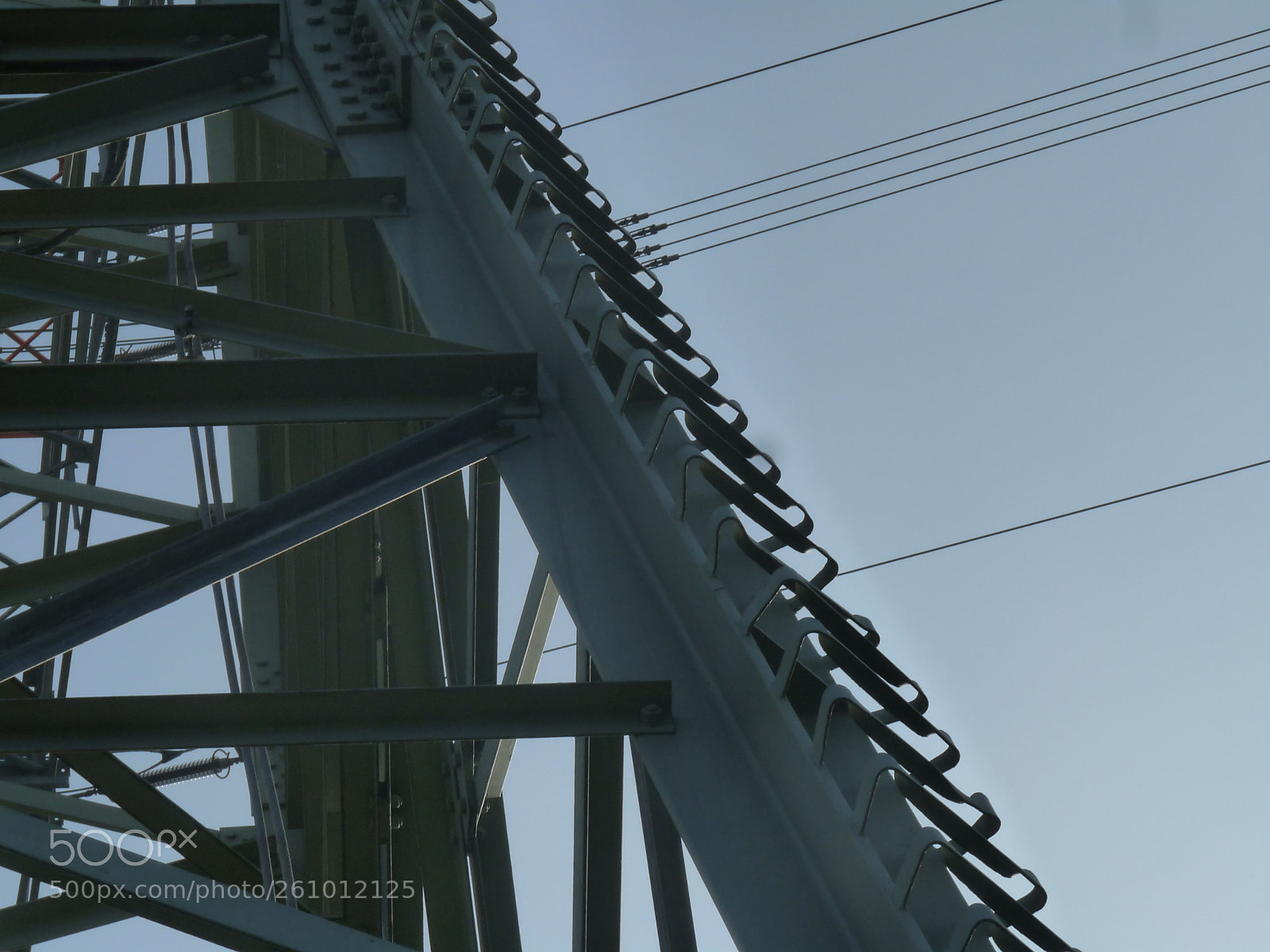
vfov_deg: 9.6
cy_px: 476
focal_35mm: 155
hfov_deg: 12.7
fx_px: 5687
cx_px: 635
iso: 160
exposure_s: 1/400
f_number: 8
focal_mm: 27.5
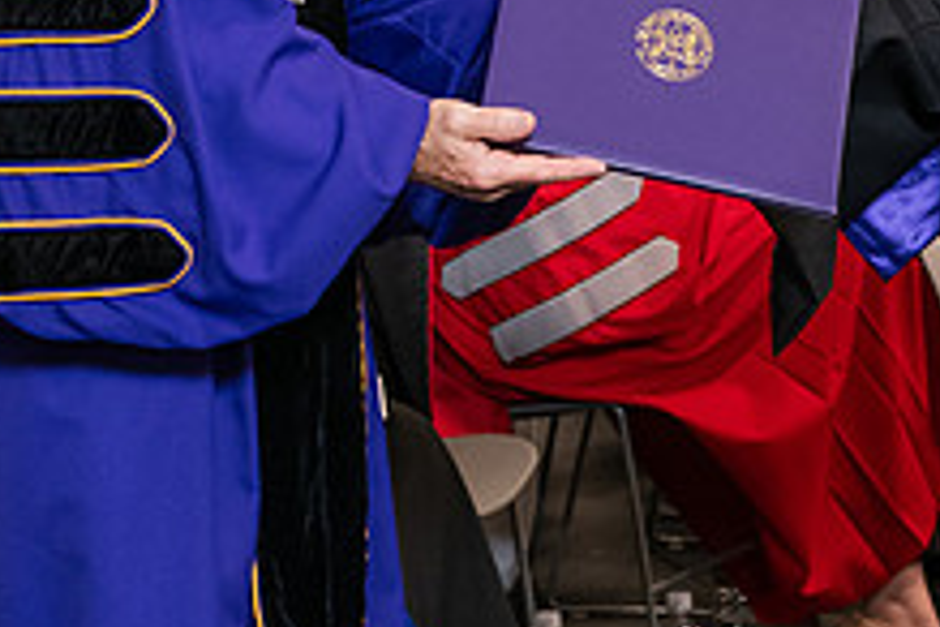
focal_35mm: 164
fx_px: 4282
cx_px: 730
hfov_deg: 12.5
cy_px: -97
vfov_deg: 8.3
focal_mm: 62
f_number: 5
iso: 2000
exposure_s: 1/125
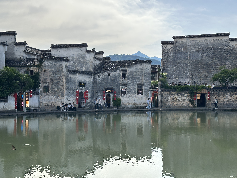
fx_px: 329
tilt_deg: +0.9
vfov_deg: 30.3
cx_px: 118
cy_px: 89
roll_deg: -0.3
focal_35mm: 48
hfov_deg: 39.7
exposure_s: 1/4184
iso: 64
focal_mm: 6.86
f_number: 1.78
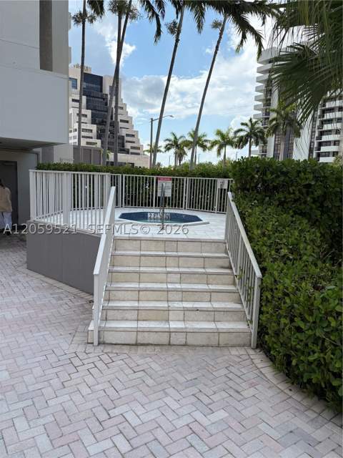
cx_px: 172
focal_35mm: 26
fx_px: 344
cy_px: 229
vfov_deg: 67.3
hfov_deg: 53.1
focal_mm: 5.96
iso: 50
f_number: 1.6
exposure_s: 1/2747
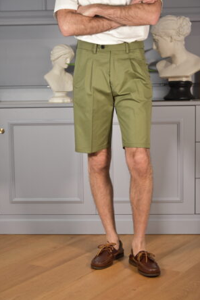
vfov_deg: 27.7
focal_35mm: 73
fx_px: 608
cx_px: 100
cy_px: 151
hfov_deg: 18.7
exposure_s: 1/30
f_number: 4.8
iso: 800
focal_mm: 48
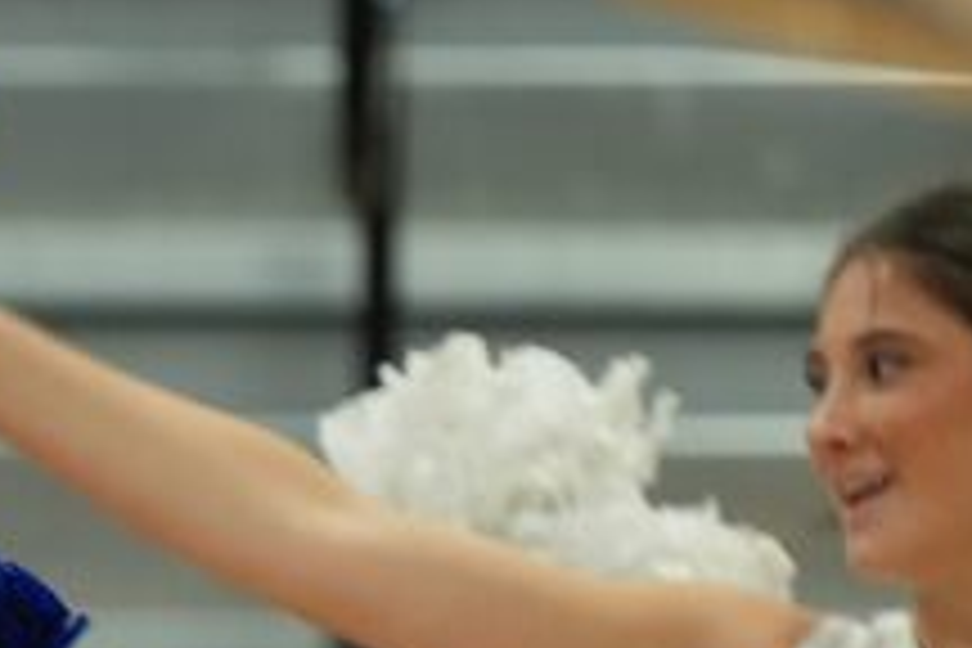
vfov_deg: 1.5
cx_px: -846
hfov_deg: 2.2
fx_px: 25567
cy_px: 664
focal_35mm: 947
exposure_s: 1/200
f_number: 4
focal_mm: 200
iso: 1600
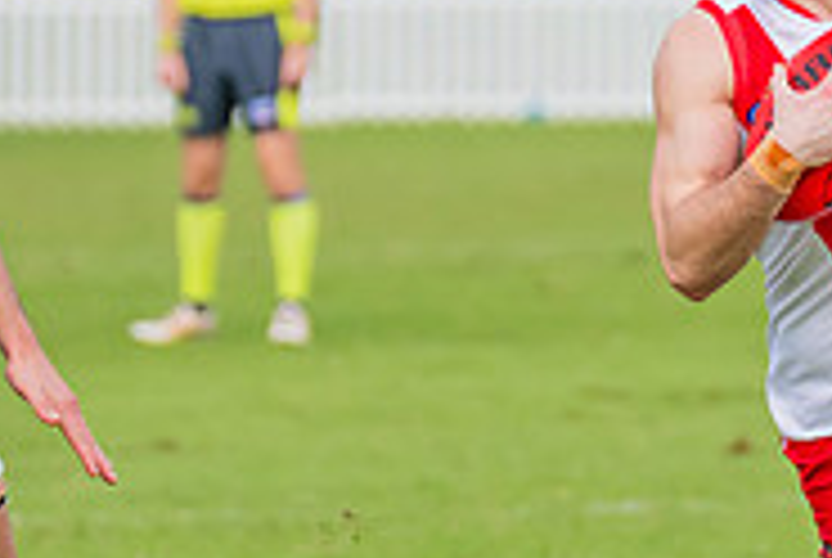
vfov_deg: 1.3
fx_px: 24097
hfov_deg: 2.0
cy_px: 172
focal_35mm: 1041
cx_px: 848
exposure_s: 1/1600
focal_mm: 240
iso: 800
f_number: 5.6
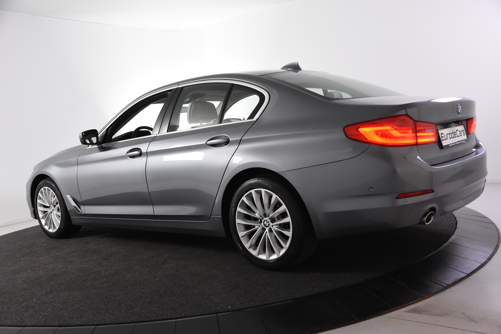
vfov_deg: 36.9
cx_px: 250
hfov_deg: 53.1
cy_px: 167
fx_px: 501
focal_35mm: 36
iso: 1600
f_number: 5
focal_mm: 24
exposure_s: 1/100
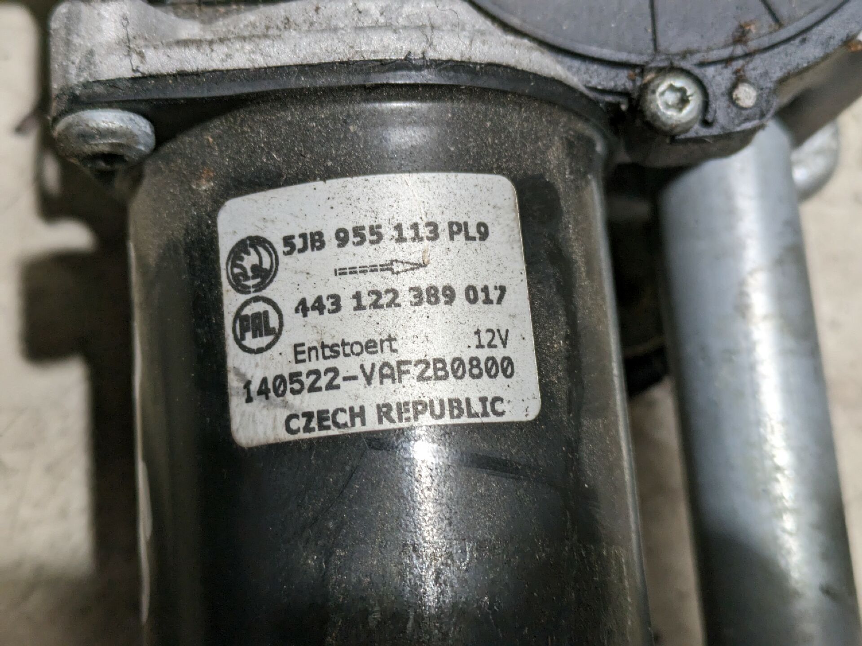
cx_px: 431
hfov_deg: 37.5
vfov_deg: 28.6
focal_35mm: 51
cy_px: 323
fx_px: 1270
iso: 190
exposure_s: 1/100
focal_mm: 5.43
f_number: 1.89
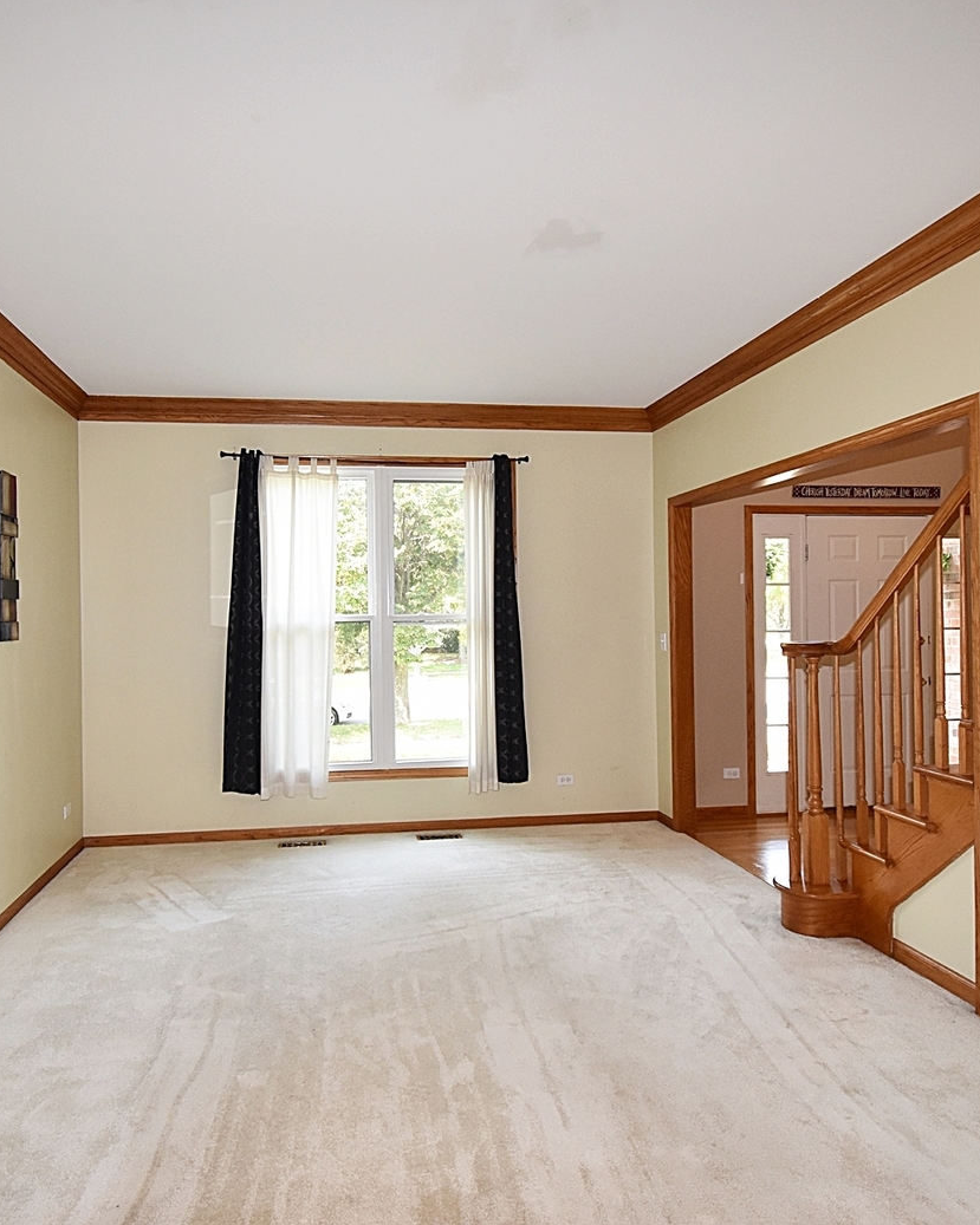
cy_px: 617
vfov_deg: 75.1
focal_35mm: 22
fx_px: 798
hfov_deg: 62.8
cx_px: 423
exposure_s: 1/125
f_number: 5.6
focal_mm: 10
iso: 800
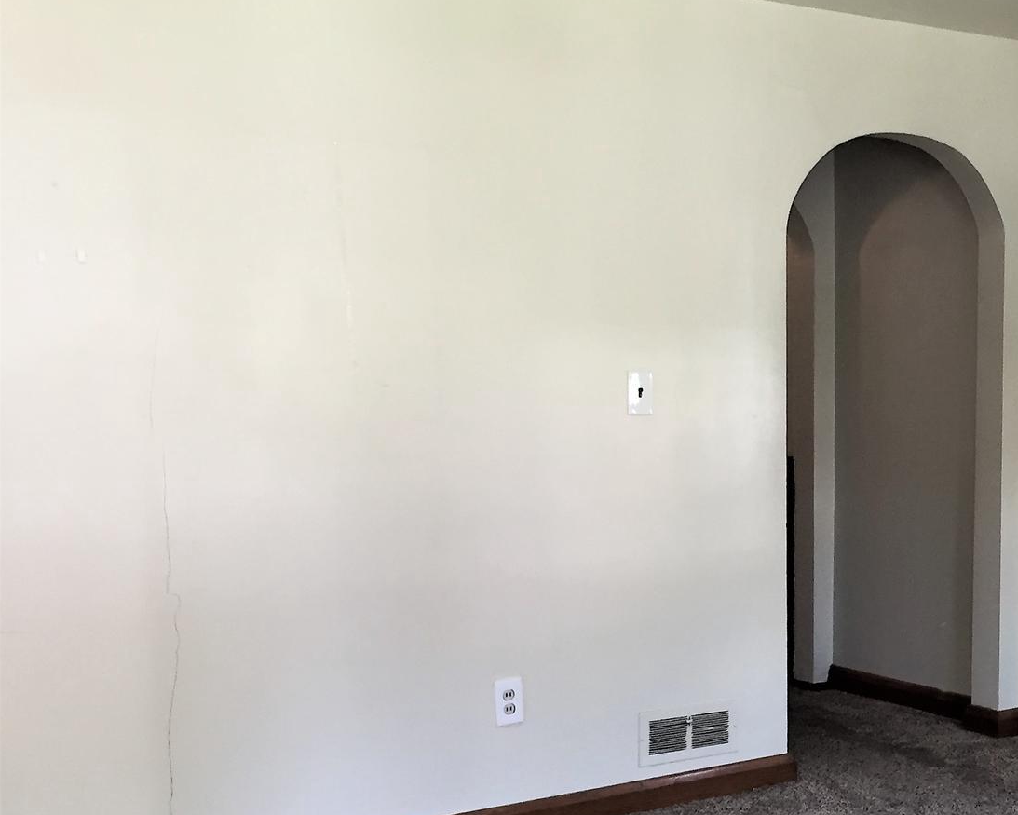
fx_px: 1597
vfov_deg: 28.4
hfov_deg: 33.2
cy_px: 540
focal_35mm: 53
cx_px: 951
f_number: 2.2
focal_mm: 4.15
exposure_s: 1/30
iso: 80
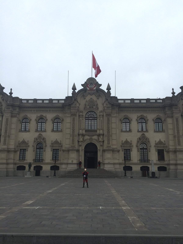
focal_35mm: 29
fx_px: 204
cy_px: 122
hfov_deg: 48.2
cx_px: 92
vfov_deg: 61.7
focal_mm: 4.15
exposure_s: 1/912
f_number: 2.2
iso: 32
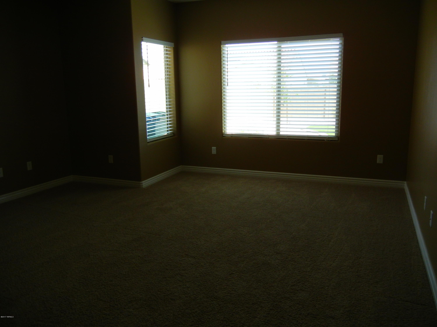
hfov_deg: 60.0
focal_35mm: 30
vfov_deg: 46.8
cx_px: 218
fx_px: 379
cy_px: 164
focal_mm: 5.4
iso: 160
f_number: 3.5
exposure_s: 1/65.2
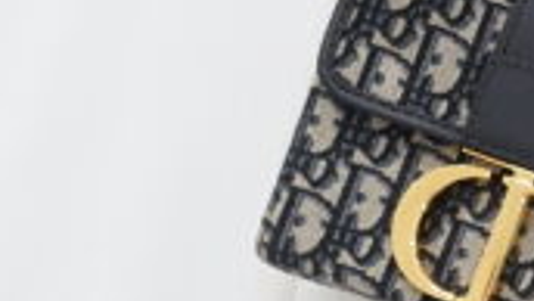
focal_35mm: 311
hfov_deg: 6.9
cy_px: 19
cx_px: 672
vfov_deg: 3.9
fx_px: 4406
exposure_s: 1/10
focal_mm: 50
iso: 640
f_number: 6.3
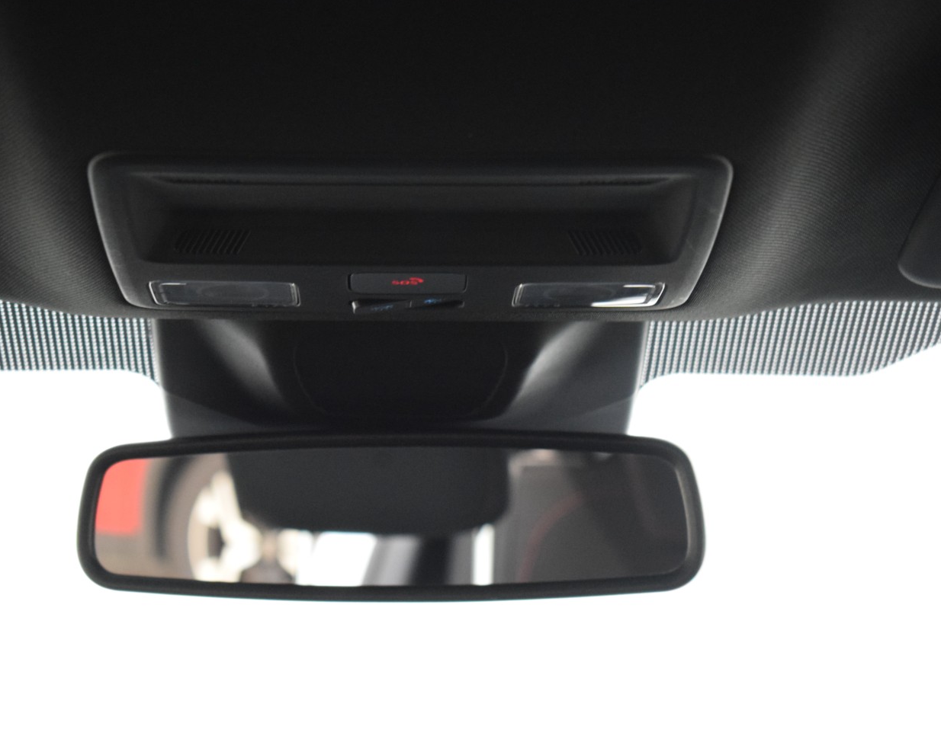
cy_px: 376
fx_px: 2478
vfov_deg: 17.3
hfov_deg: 21.5
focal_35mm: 89
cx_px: 384
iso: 3200
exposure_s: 1/30
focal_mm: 52
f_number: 5.6
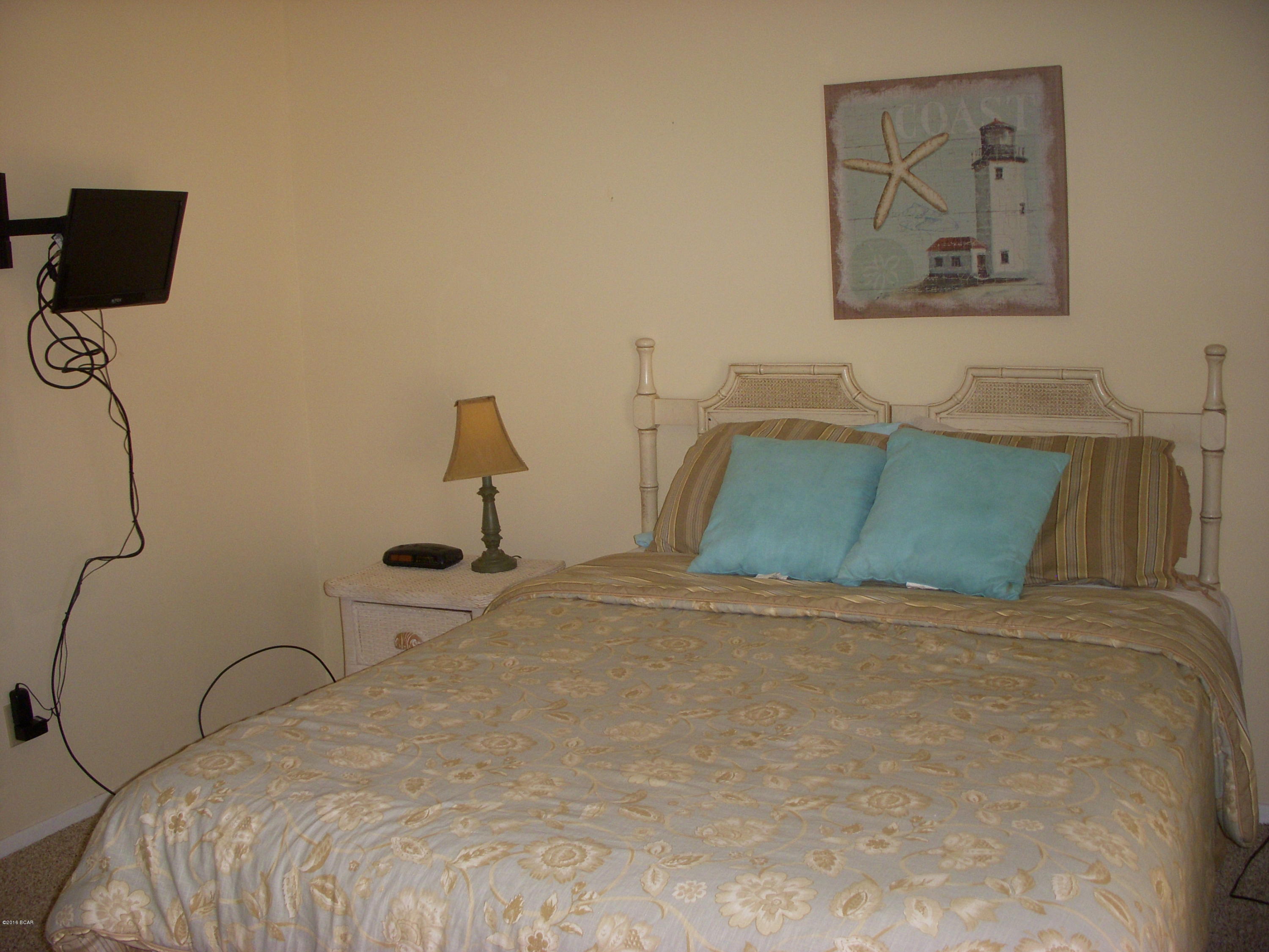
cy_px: 476
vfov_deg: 37.7
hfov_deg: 49.0
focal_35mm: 38
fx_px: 1393
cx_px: 634
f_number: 3.3
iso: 160
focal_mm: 6.3
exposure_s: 1/50
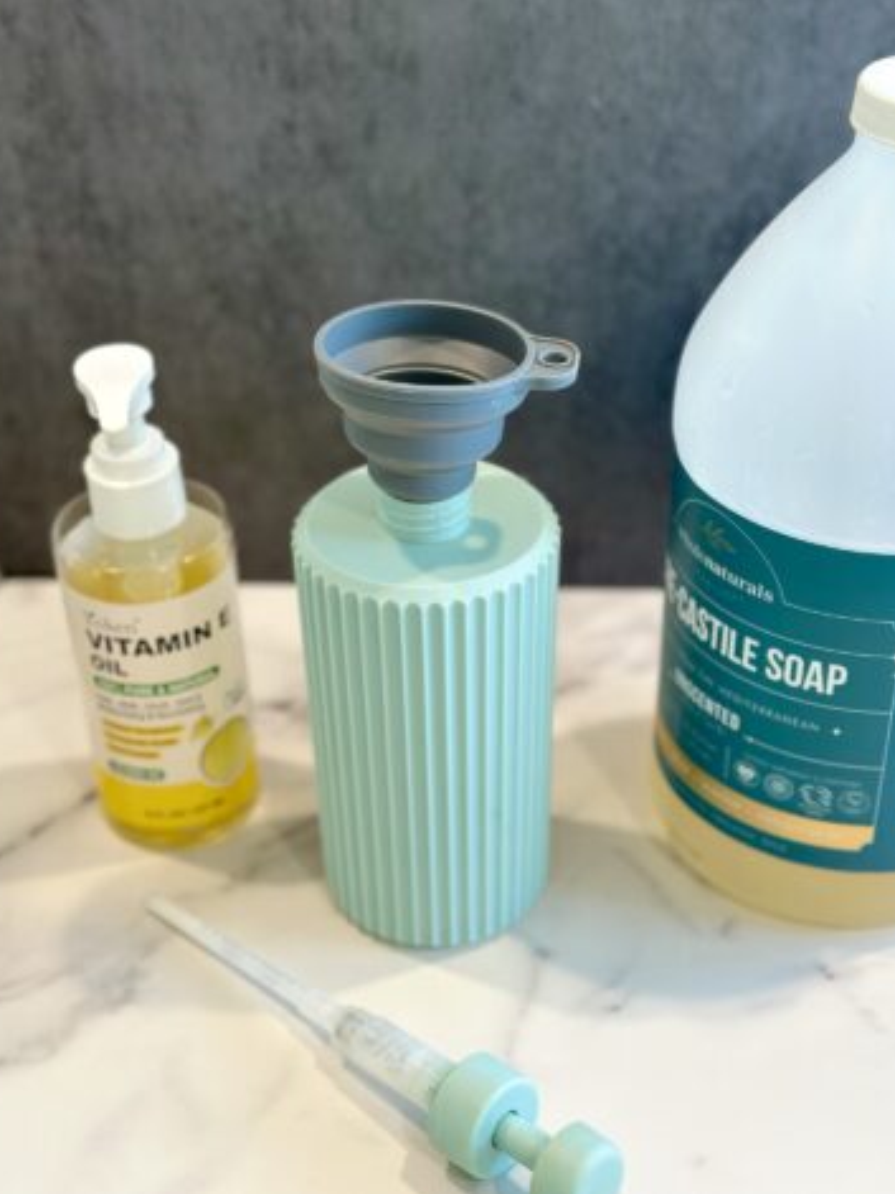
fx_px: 1759
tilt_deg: -34.7
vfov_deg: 37.5
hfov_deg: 28.5
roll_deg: +1.1
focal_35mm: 51
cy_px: 568
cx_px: 437
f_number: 1.78
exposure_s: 1/120
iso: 100
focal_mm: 6.86
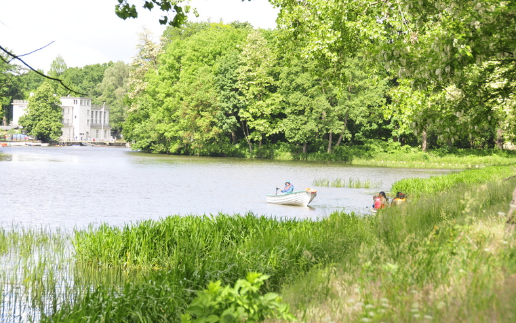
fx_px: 1625
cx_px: 256
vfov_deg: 11.3
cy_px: 153
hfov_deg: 18.0
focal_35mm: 116
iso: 200
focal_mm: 75
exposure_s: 1/200
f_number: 5.6
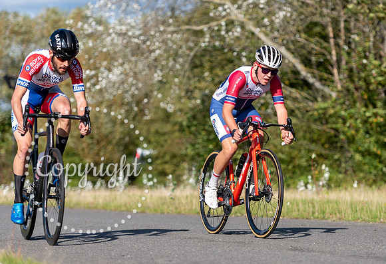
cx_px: 238
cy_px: 111
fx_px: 1588
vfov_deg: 9.5
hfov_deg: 13.8
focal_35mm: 147
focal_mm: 120
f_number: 2.8
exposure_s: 1/3200
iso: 160
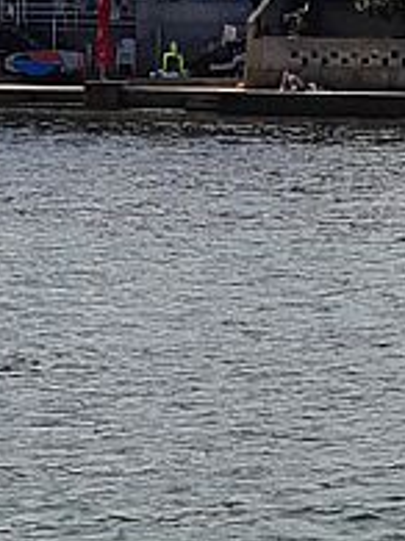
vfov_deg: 10.1
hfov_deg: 7.7
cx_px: 136
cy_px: 746
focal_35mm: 192
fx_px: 2998
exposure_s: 1/4348
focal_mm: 3.93
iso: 40
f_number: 1.7
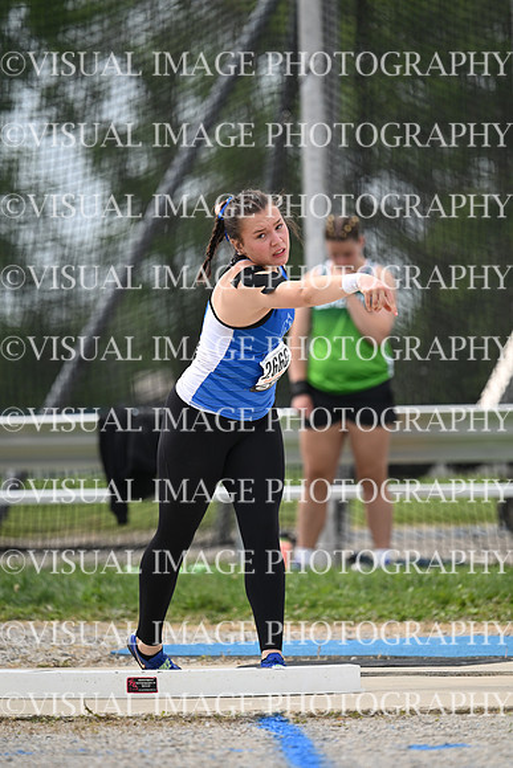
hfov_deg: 3.4
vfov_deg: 5.2
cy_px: 384
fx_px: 8544
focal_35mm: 400
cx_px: 256
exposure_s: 1/2500
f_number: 4.5
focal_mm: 400
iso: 500
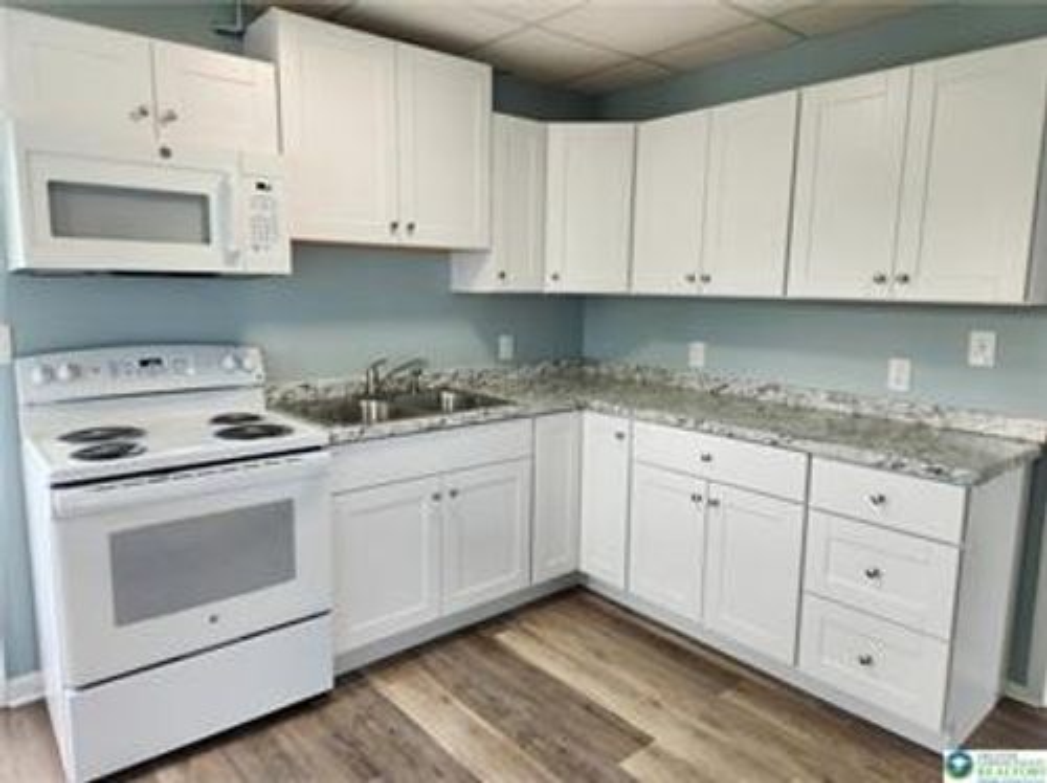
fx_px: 695
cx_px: 524
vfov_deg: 58.8
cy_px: 392
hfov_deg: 74.0
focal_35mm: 23
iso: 125
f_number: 1.8
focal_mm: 5.4
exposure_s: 1/180
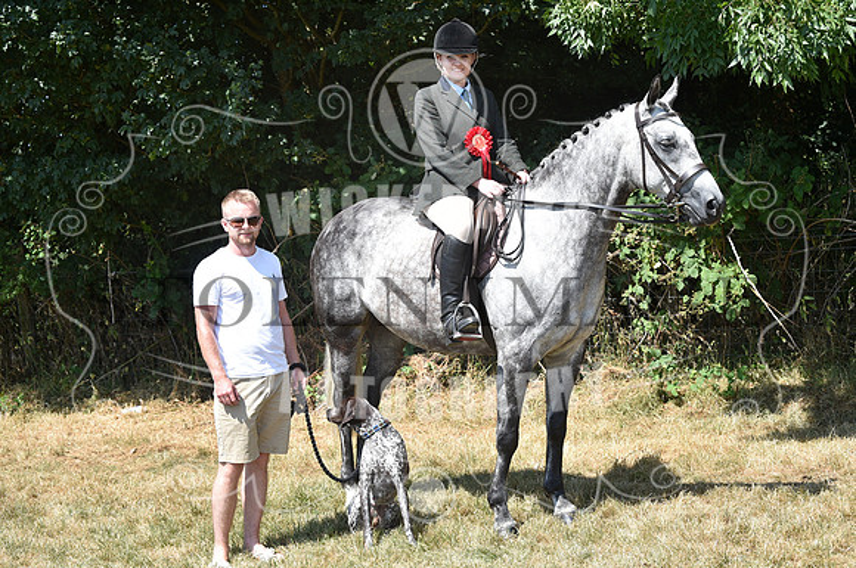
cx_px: 428
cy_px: 284
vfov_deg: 19.4
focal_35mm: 70
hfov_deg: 28.9
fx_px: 1662
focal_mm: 70
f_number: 7.1
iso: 800
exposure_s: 1/1250
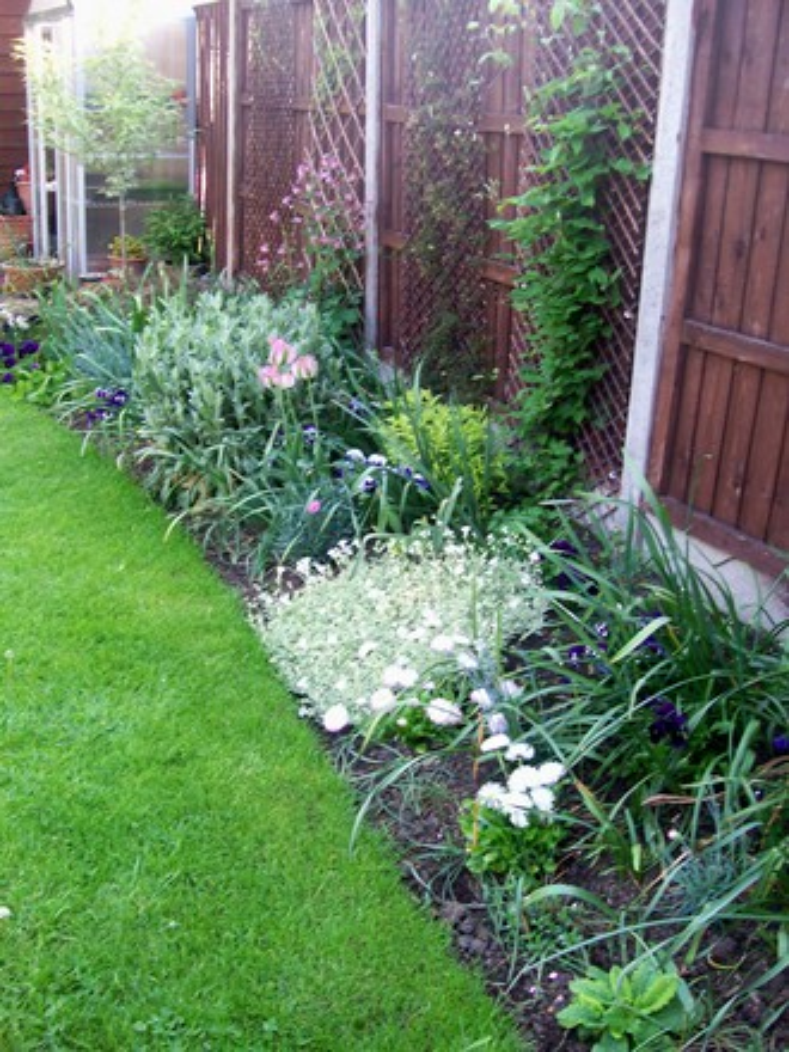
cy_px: 526
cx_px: 394
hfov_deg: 39.7
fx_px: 1094
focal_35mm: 36
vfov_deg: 51.4
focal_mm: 6
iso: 80
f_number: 2.7
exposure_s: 1/64.9
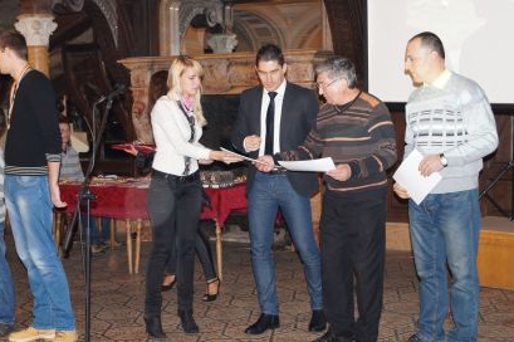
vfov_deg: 24.6
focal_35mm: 55
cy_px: 148
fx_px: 785
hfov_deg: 36.2
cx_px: 219
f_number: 4.5
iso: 1000
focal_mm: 30
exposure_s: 1/60
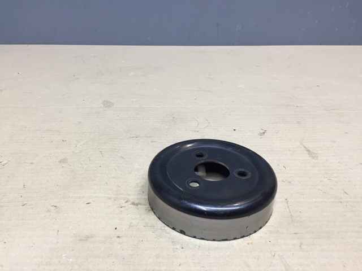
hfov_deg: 61.7
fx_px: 303
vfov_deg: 48.2
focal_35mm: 29
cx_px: 181
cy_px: 136
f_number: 2.2
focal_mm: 4.15
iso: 64
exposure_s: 1/33
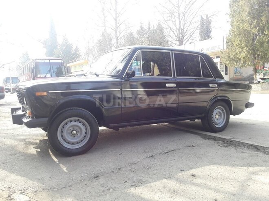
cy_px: 100
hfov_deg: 63.4
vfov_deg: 49.7
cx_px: 134
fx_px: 218
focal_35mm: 28
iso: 40
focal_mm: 3.7
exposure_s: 1/186
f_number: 1.9
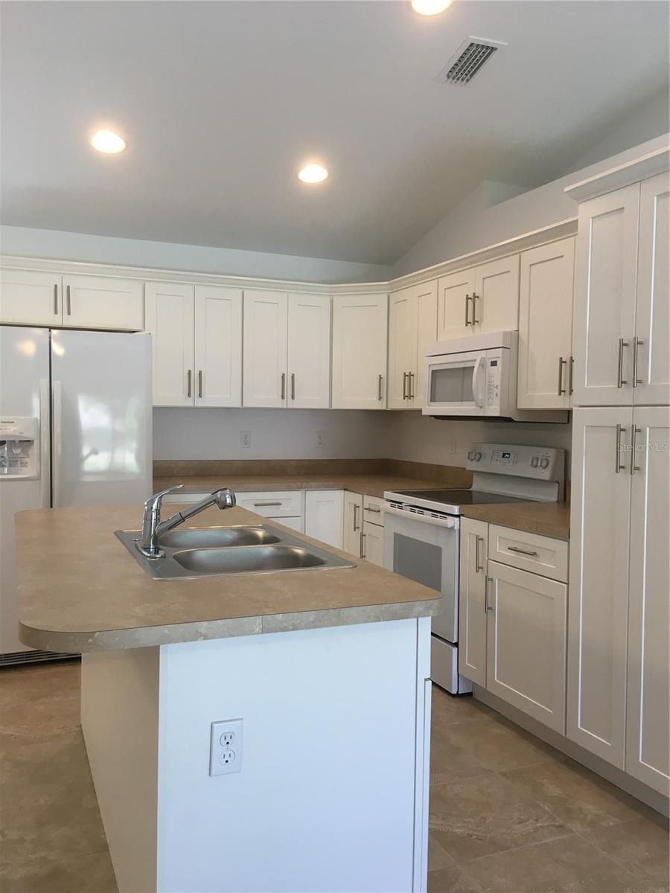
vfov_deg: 61.7
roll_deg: -0.9
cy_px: 446
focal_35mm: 29
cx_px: 335
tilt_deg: -2.2
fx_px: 748
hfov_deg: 48.2
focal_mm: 4.15
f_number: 2.2
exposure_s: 1/30
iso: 25
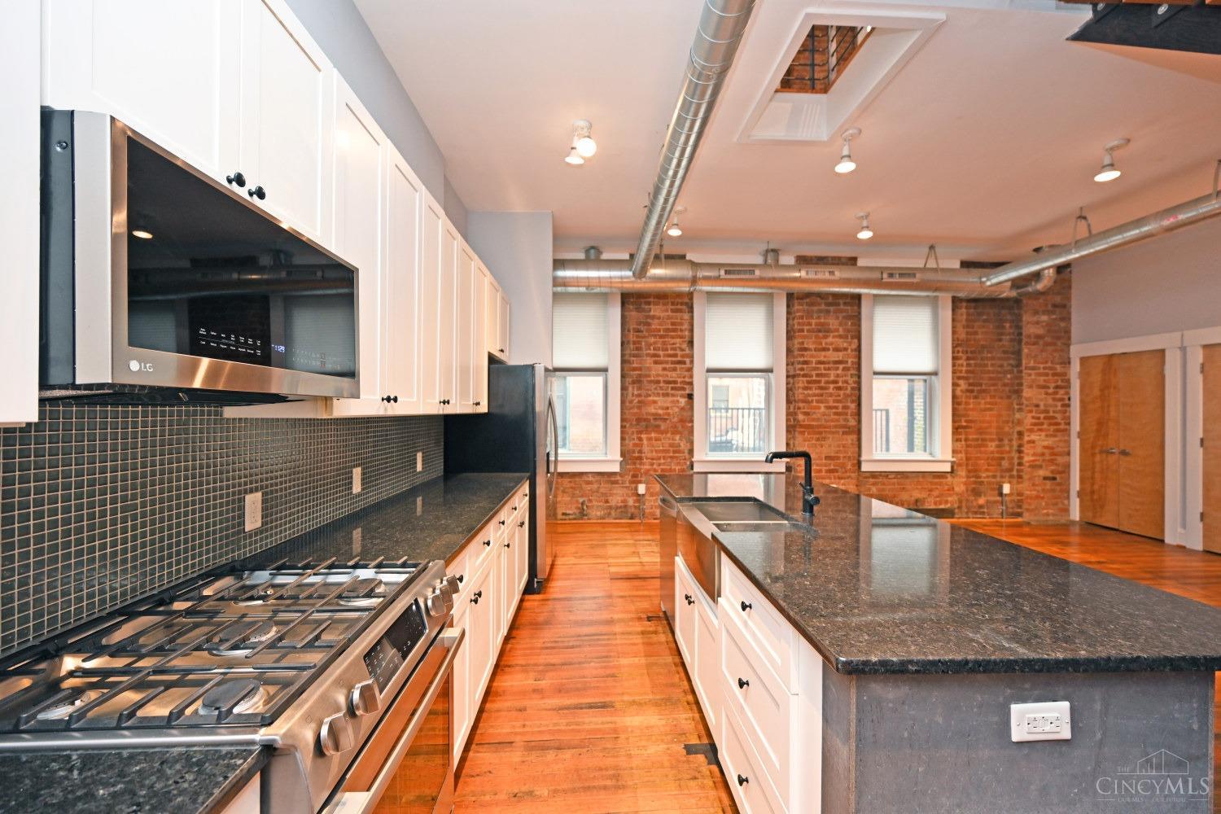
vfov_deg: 81.2
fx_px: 475
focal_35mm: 14
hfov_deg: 104.3
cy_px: 407
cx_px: 610
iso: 450
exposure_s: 1/60
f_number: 4
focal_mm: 14
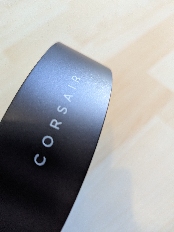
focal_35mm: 24
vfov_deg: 71.5
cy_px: 116
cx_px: 87
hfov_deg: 56.9
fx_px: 160
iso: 592
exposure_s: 1/116
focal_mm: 6.81
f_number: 1.85
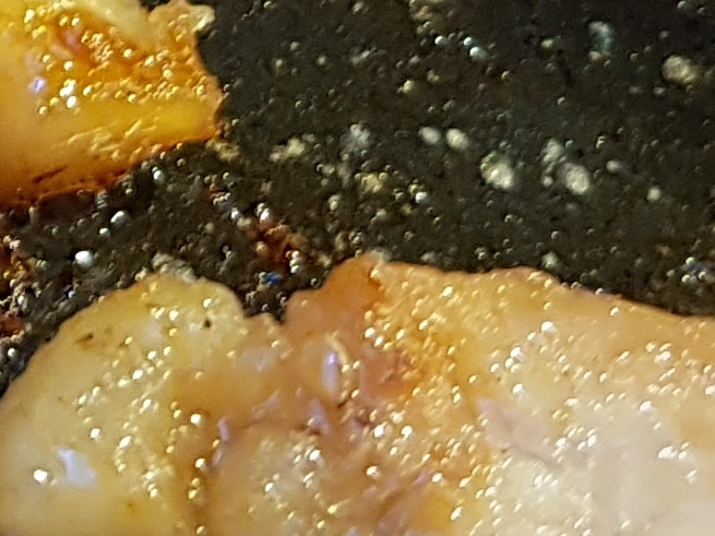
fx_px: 3304
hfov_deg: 11.6
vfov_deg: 9.0
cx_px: -464
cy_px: -343
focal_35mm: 160
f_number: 1.7
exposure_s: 1/10
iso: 250
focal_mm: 4.3
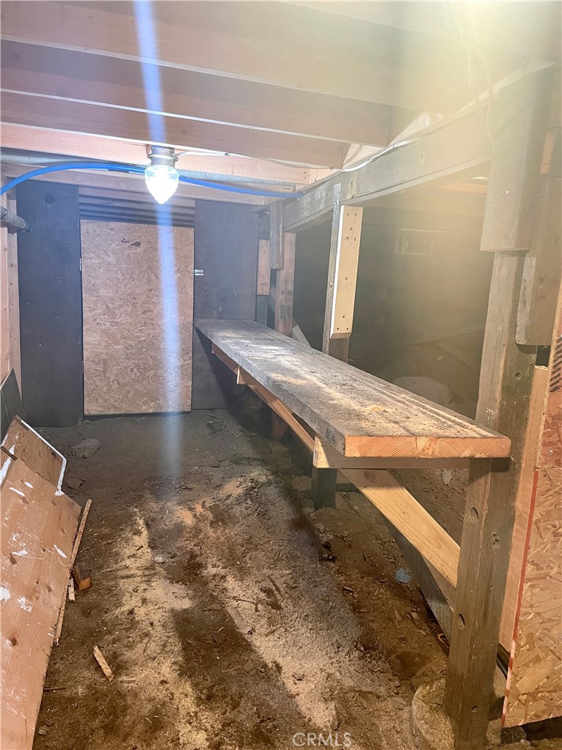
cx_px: 281
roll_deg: -3.7
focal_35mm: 26
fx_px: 563
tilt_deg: -7.4
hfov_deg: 53.1
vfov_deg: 67.3
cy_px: 375
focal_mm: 4.2
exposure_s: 1/60
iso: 250
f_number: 1.6
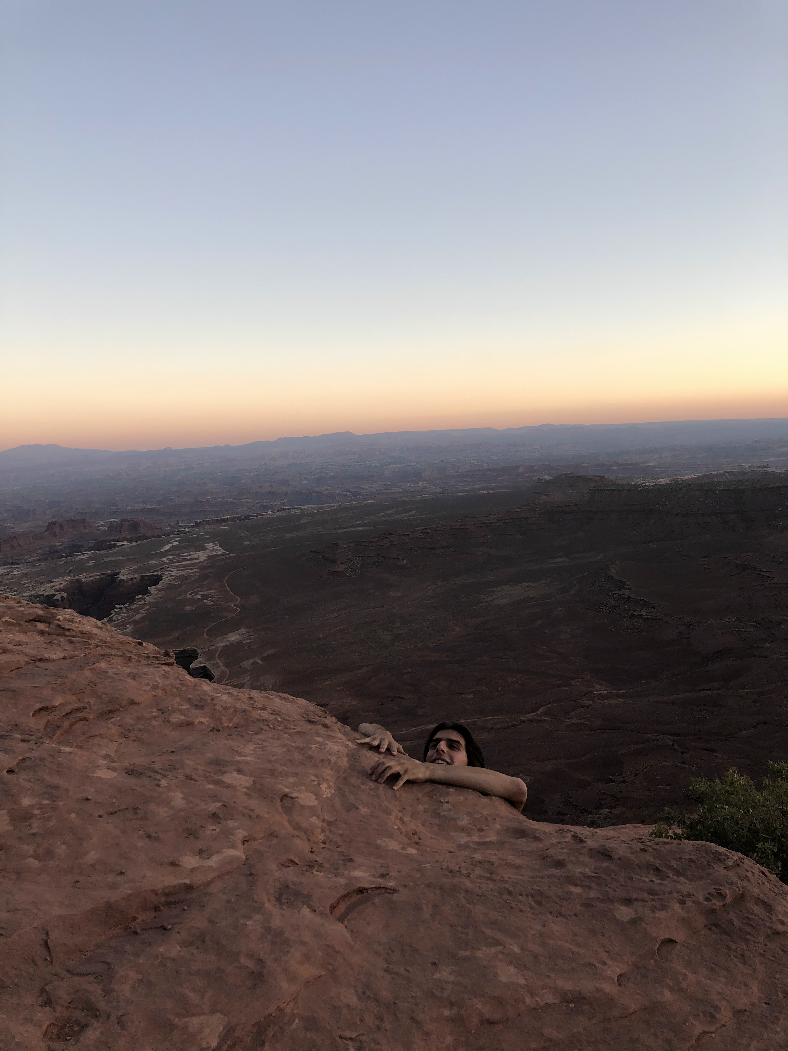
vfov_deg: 63.4
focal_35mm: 28
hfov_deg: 49.7
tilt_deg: -4.0
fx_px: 850
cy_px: 526
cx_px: 394
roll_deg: +2.7
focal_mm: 4
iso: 25
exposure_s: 1/120
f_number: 1.8
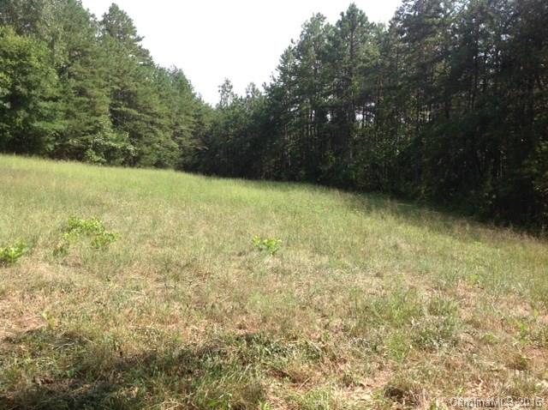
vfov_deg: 40.6
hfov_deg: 52.7
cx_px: 274
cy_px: 205
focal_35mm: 35
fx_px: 553
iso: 50
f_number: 2.4
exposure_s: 1/817
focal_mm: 4.28
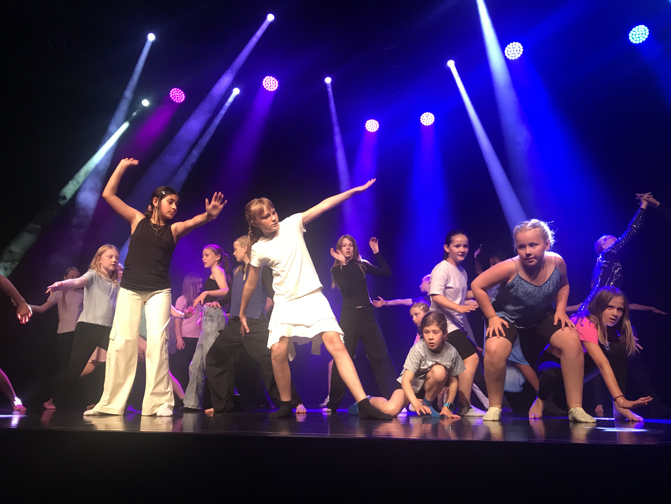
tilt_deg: +15.7
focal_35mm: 28
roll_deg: +1.4
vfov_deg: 49.7
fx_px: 543
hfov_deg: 63.4
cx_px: 336
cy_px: 252
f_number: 1.8
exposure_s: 1/16
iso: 64
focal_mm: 3.99
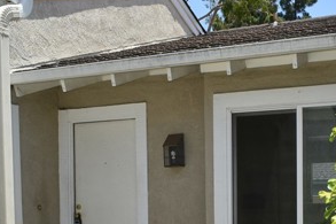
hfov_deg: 33.8
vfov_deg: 22.2
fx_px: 550
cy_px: 221
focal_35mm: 59
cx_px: 208
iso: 100
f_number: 10
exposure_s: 1/200
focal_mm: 18
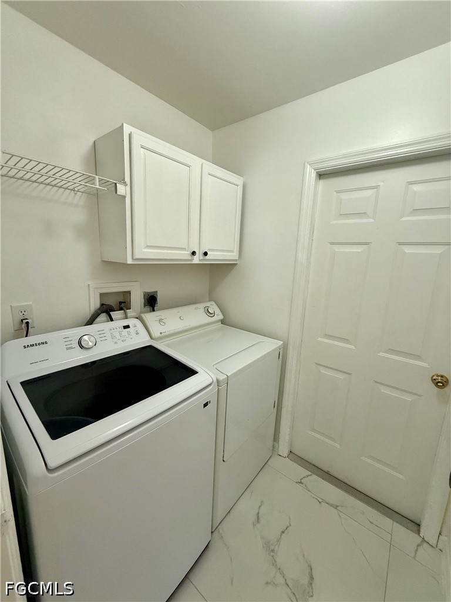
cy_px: 301
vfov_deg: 102.1
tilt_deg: -10.1
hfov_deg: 85.7
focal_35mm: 14
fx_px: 243
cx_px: 226
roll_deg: -2.8
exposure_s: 1/120
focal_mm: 2.22
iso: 250
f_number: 2.2
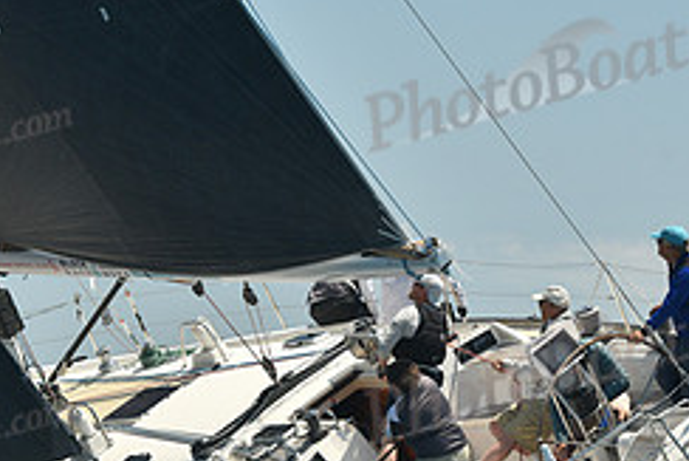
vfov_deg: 5.3
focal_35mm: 261
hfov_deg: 7.9
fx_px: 4998
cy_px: 264
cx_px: 220
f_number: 7.1
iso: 320
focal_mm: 110
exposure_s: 1/640
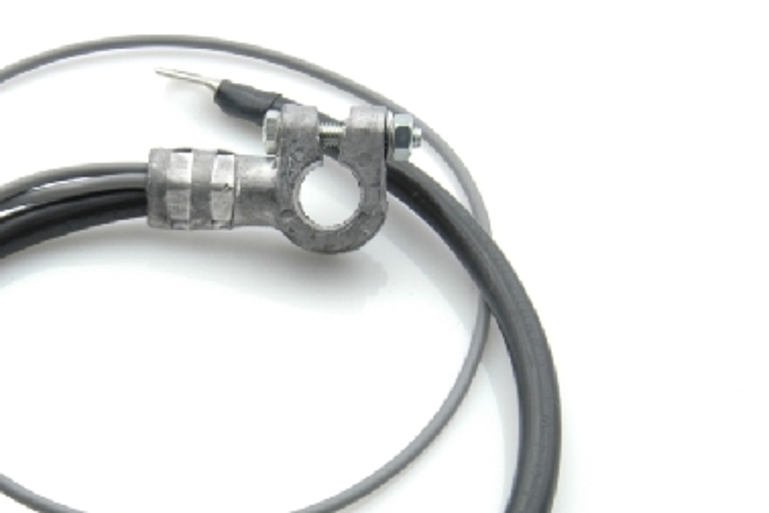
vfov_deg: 23.5
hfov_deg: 34.1
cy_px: 383
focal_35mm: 57
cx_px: 167
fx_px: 1217
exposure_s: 1
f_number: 25
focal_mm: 24
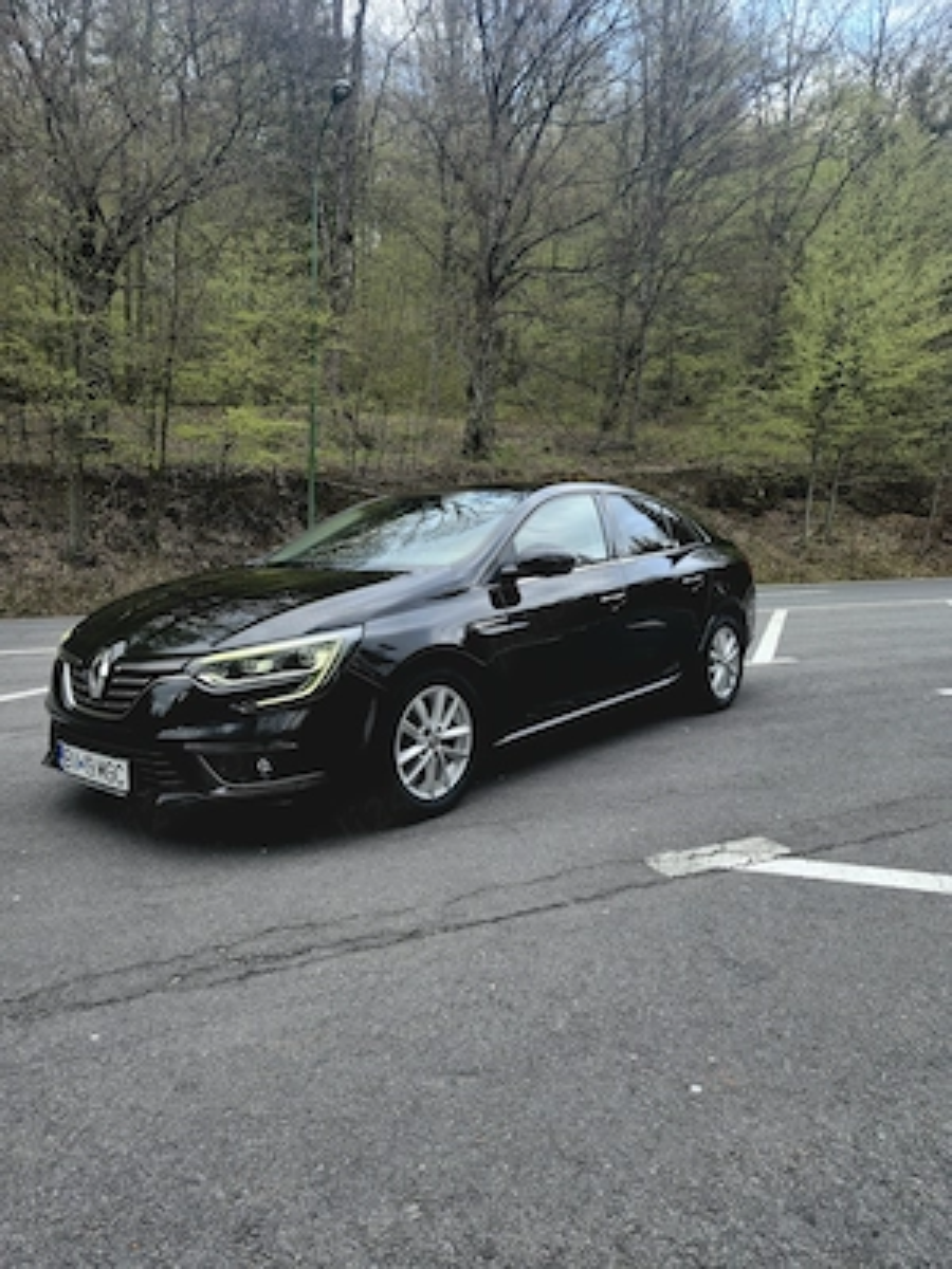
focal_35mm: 23
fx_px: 843
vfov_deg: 73.9
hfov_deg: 58.9
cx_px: 476
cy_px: 634
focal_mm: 5.4
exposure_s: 1/149
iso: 25
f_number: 1.8
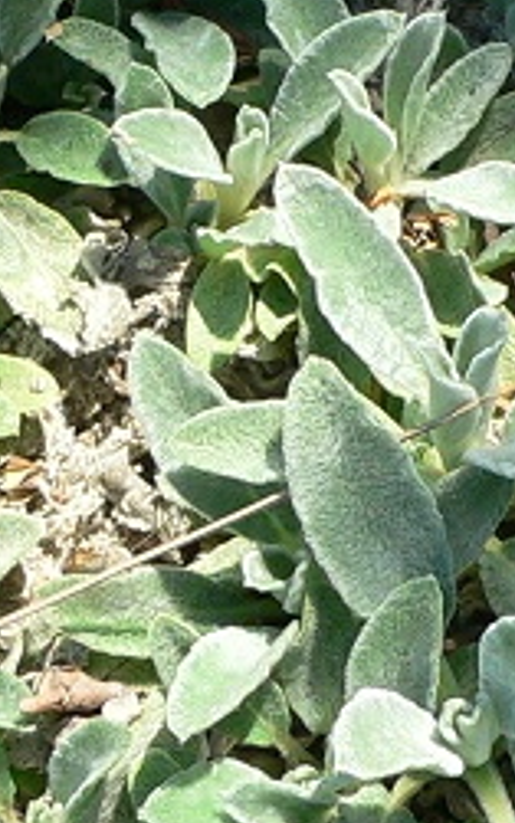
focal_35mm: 111
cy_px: 400
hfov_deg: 11.8
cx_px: 269
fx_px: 2491
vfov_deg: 18.8
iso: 100
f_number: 4
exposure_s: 1/320
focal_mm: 4.6
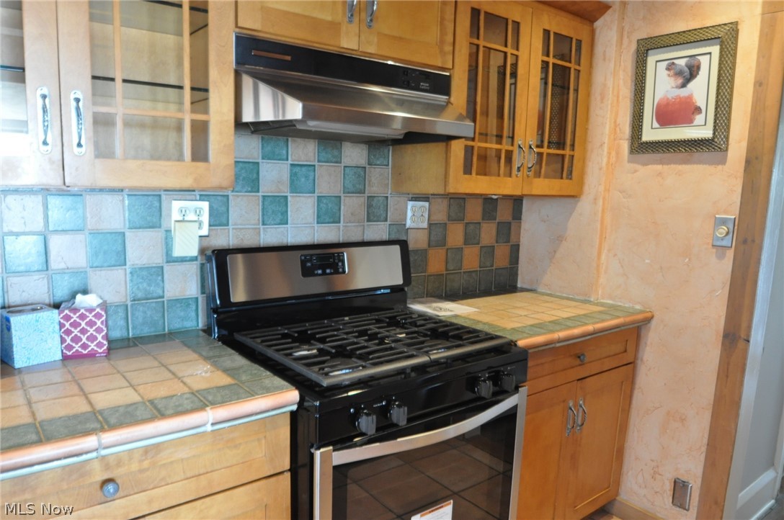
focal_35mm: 26
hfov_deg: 70.5
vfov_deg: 50.3
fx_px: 555
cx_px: 392
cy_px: 260
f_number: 4.2
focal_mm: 17
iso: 1600
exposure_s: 1/20
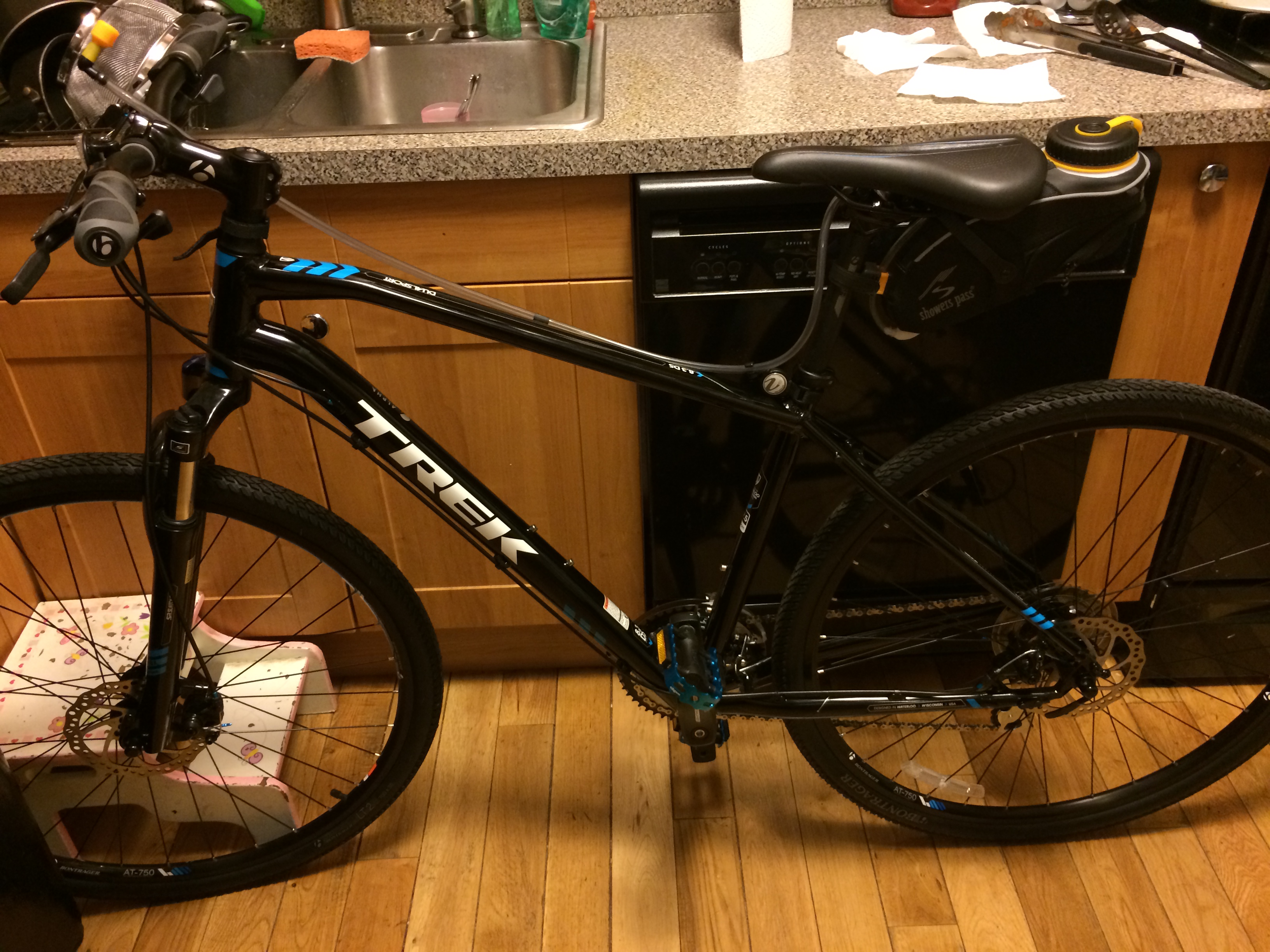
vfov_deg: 46.8
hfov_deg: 60.0
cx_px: 635
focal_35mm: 30
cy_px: 476
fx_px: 1101
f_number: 2.2
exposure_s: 1/17
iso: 320
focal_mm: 4.12
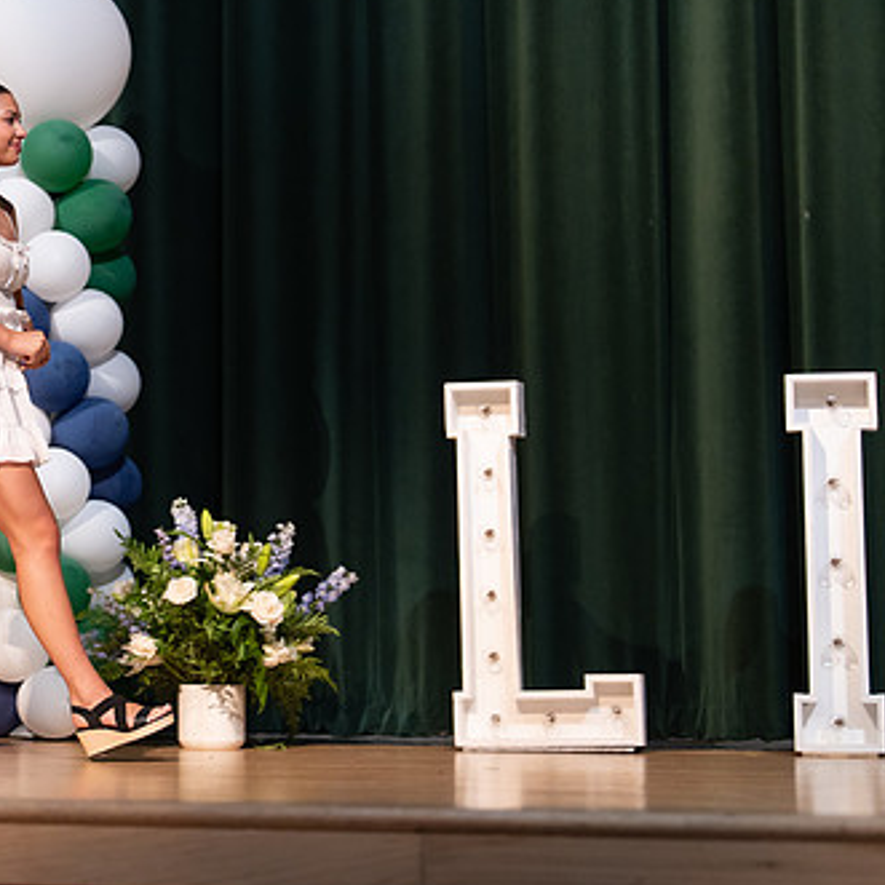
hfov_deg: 17.9
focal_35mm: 95
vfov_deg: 18.3
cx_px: 27
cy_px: 362
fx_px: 2748
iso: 500
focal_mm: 50
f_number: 1.2
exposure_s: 1/320
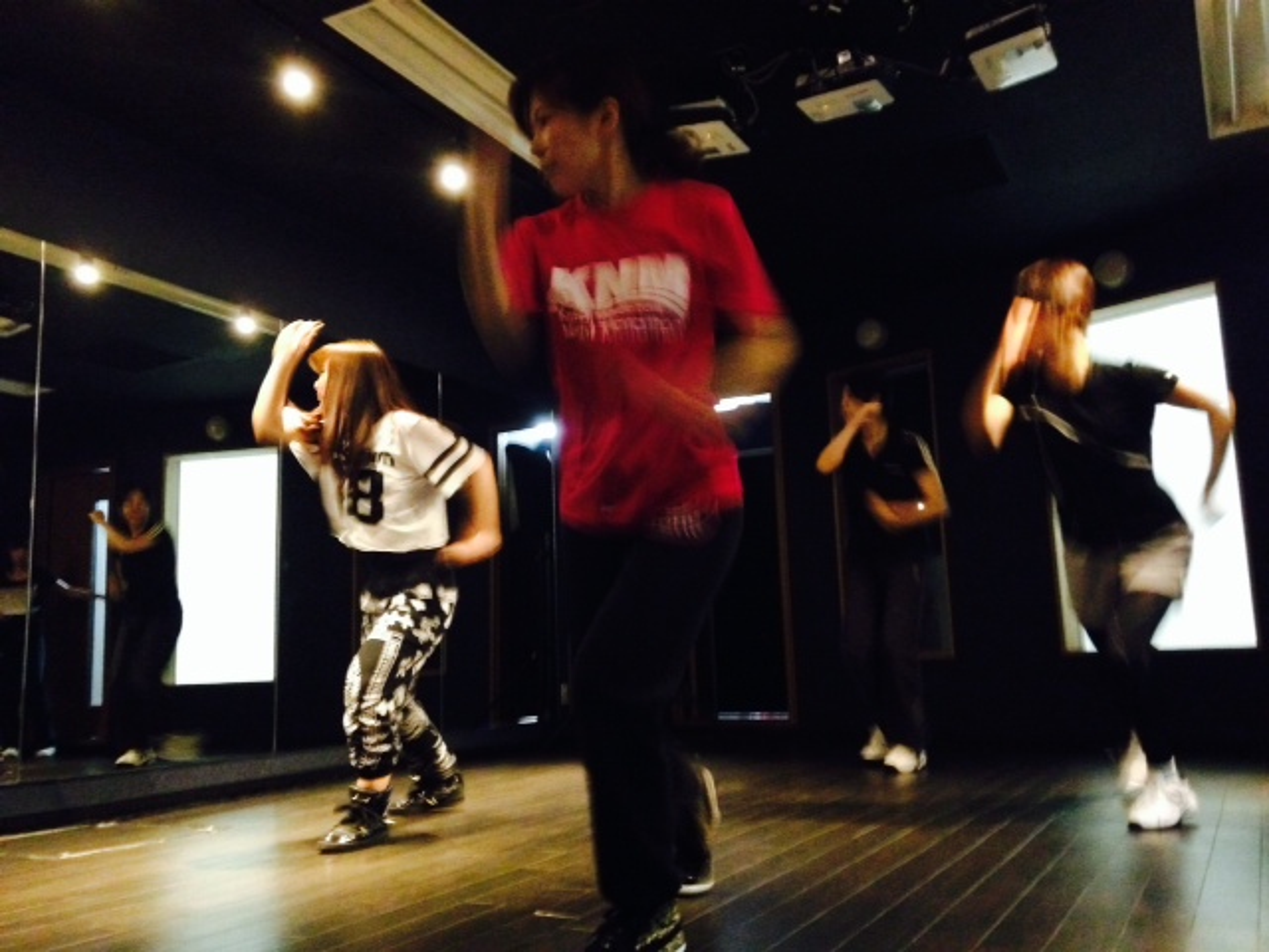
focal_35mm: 33
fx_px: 1210
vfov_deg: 42.9
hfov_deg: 55.4
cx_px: 634
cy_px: 476
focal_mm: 4.12
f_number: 2.4
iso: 800
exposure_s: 1/15
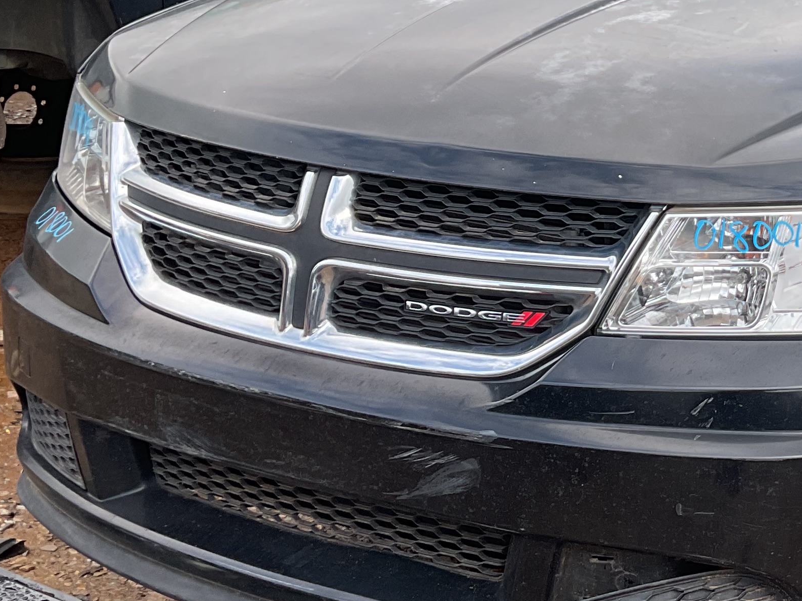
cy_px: 149
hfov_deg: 24.8
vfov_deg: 19.8
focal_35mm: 74
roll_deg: -5.5
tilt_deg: -13.8
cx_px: 840
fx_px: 1714
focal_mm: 3
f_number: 1.8
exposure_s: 1/469
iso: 16
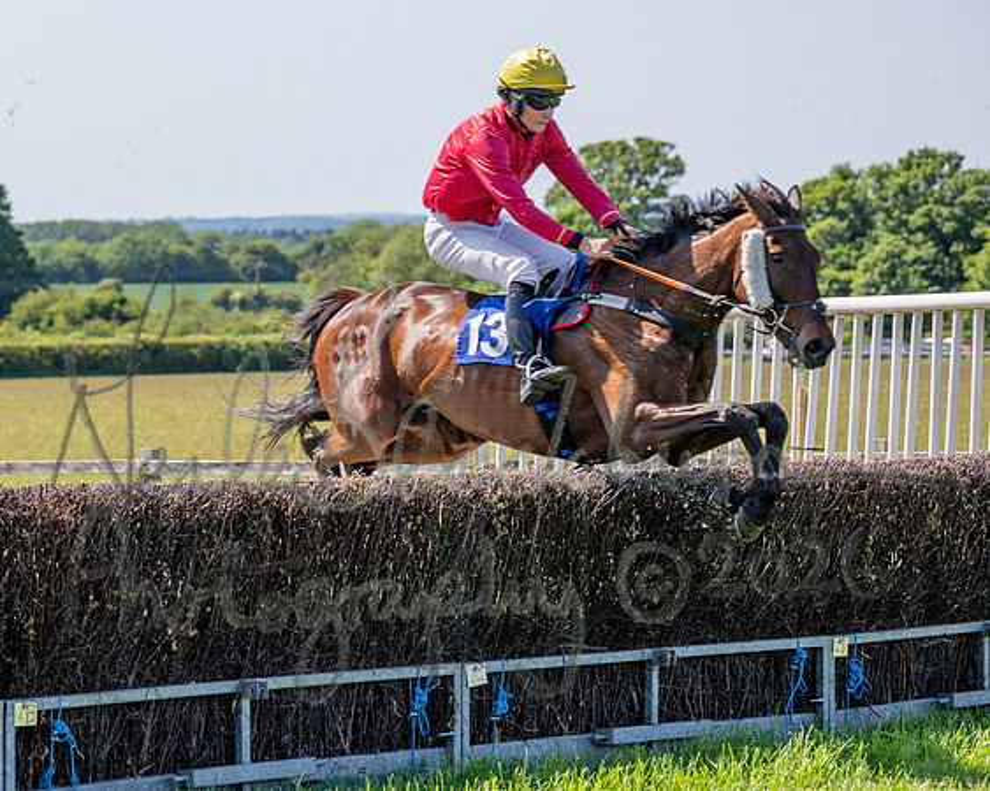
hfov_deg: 14.1
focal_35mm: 136
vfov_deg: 11.4
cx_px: 195
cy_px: 340
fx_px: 3974
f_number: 4
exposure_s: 1/1600
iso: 200
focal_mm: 90
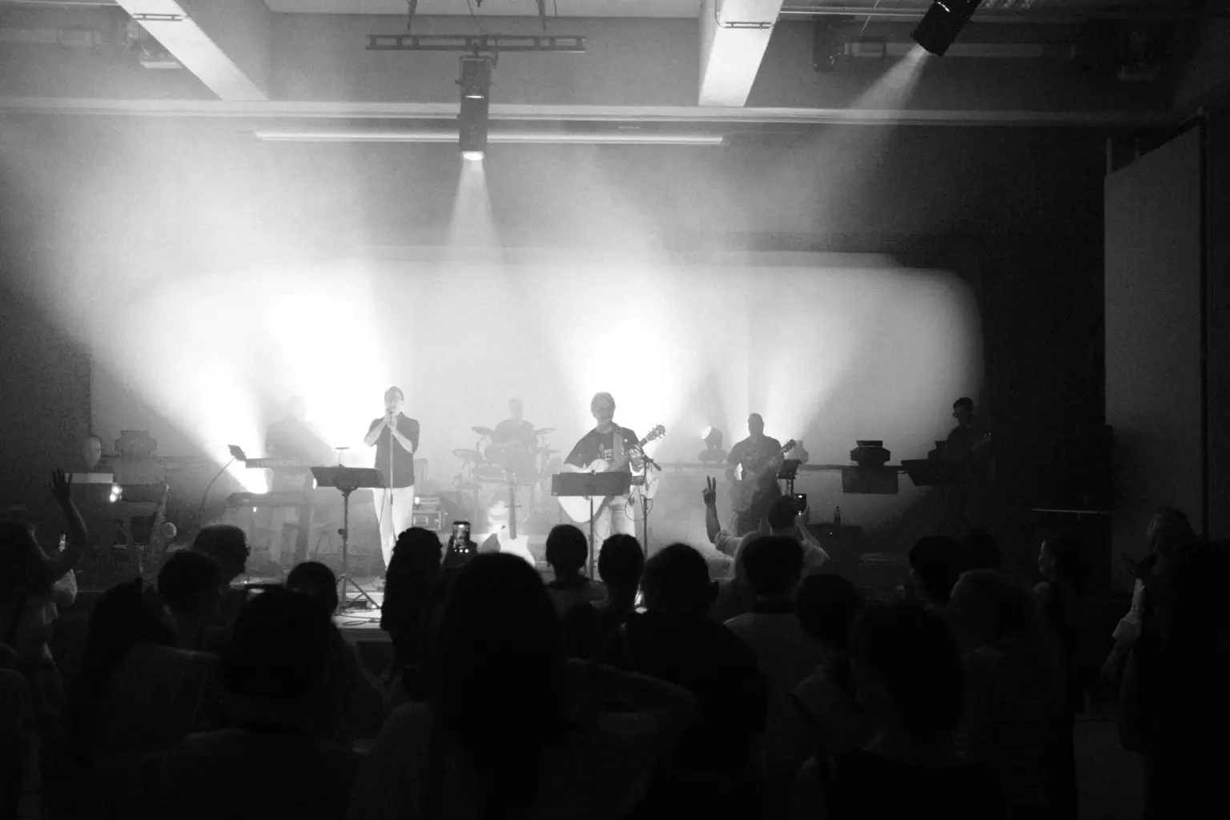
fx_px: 1196
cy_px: 410
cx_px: 615
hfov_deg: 54.4
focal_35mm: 35
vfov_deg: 37.9
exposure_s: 1/125
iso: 2000
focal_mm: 23
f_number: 2
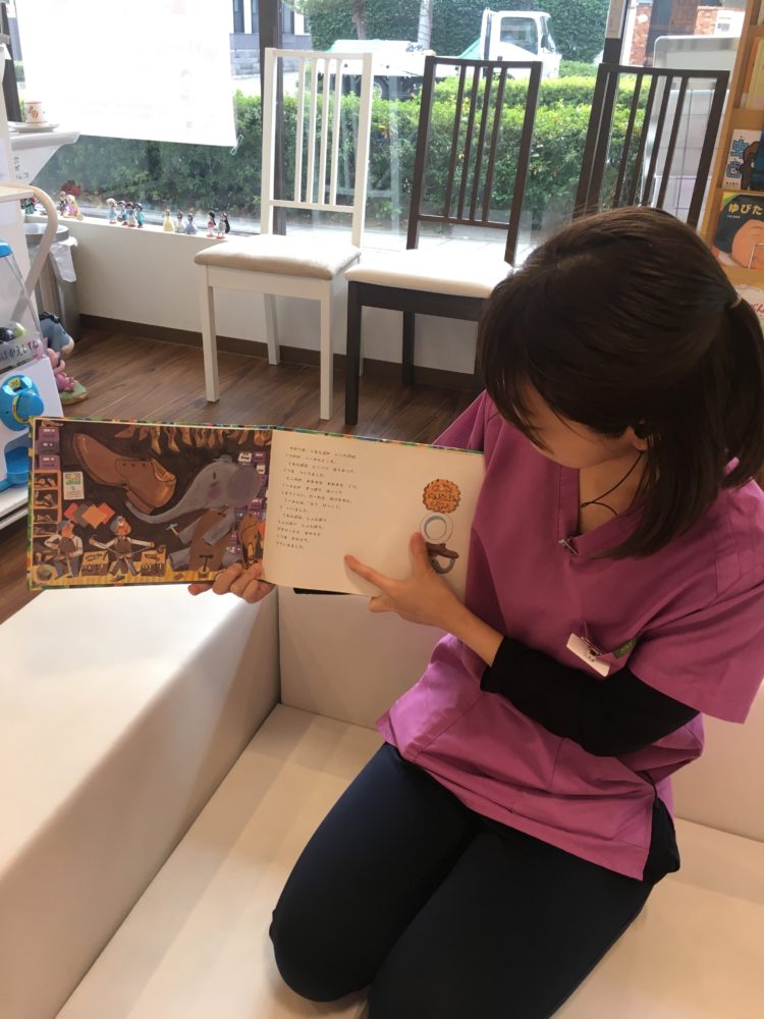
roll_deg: -2.0
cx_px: 382
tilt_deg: -28.7
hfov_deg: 48.2
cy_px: 510
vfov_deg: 61.7
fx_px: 853
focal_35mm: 29
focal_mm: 4.15
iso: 25
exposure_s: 1/30
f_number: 2.2
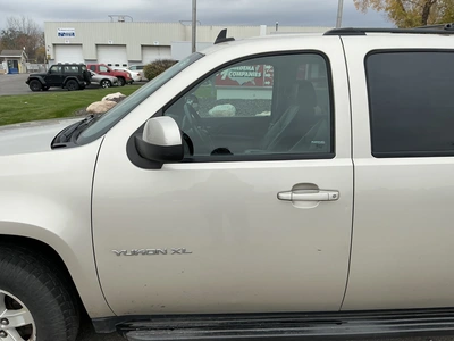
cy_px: 170
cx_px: 227
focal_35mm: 28
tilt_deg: -12.2
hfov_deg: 63.4
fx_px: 367
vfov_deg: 49.7
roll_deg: -3.5
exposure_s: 1/514
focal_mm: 3
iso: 25
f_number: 1.8
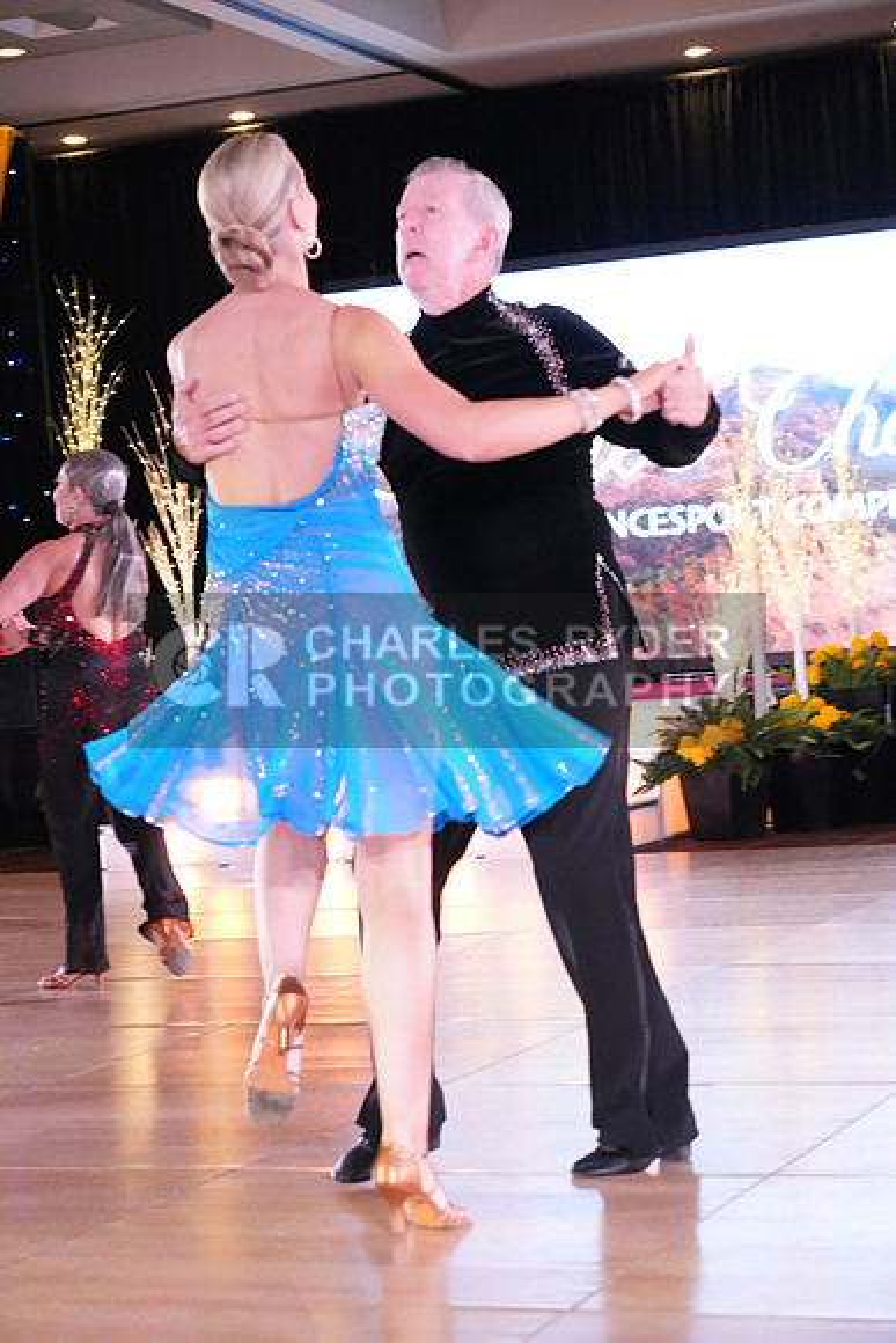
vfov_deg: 25.7
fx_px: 2947
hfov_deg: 17.3
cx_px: 448
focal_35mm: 79
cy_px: 672
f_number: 6.3
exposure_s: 1/250
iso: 8000
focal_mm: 79
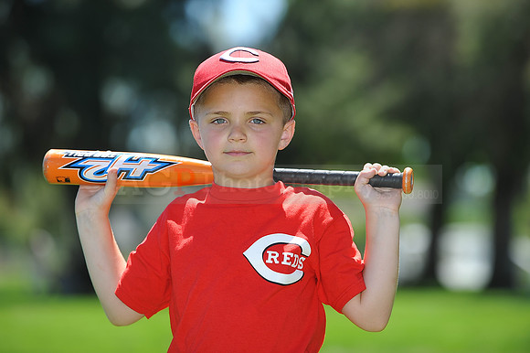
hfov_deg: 10.3
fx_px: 2943
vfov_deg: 6.9
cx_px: 265
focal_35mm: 200
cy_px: 176
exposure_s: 1/800
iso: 200
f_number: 4.5
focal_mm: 200
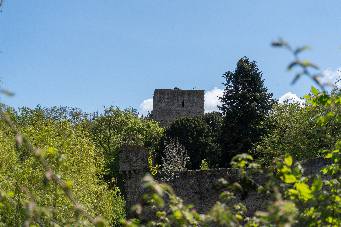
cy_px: 114
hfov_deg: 27.0
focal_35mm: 75
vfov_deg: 18.2
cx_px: 170
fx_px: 710
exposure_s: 1/800
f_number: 5.6
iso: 100
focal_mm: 50
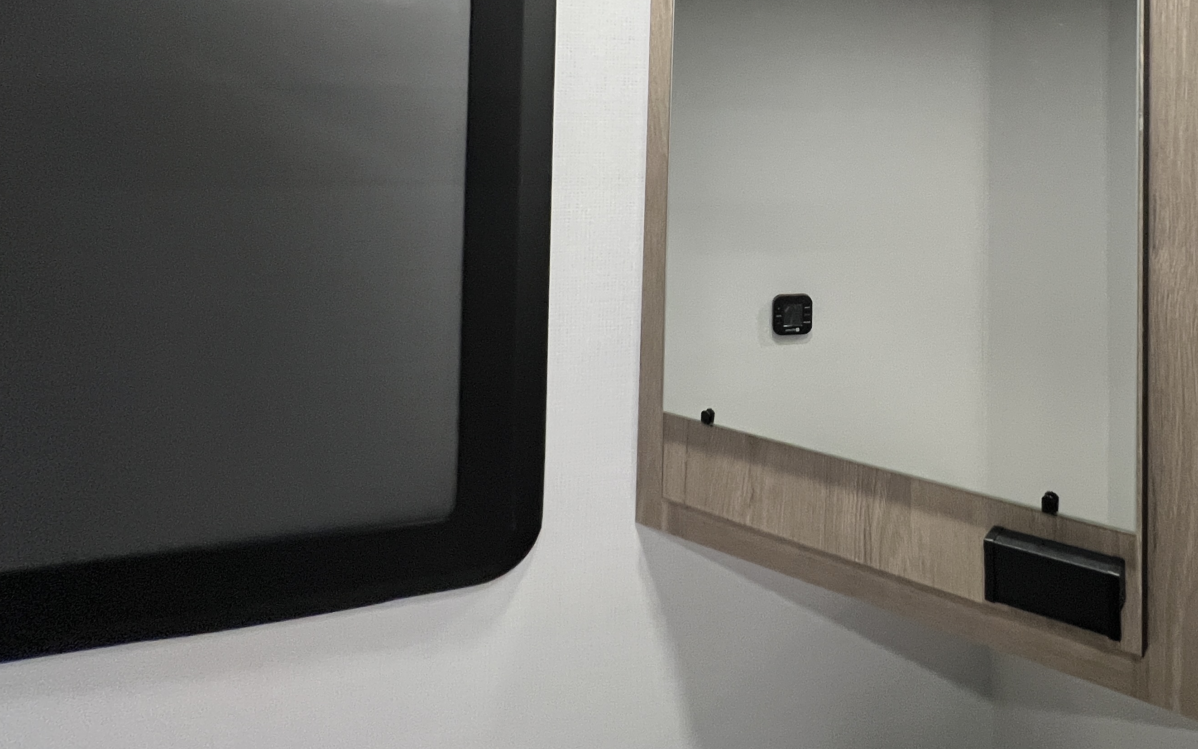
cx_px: 907
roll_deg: +0.8
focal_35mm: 21
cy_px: 113
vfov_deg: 52.2
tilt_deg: +3.1
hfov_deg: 75.9
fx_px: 686
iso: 320
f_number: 1.8
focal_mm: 1.57
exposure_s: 1/60
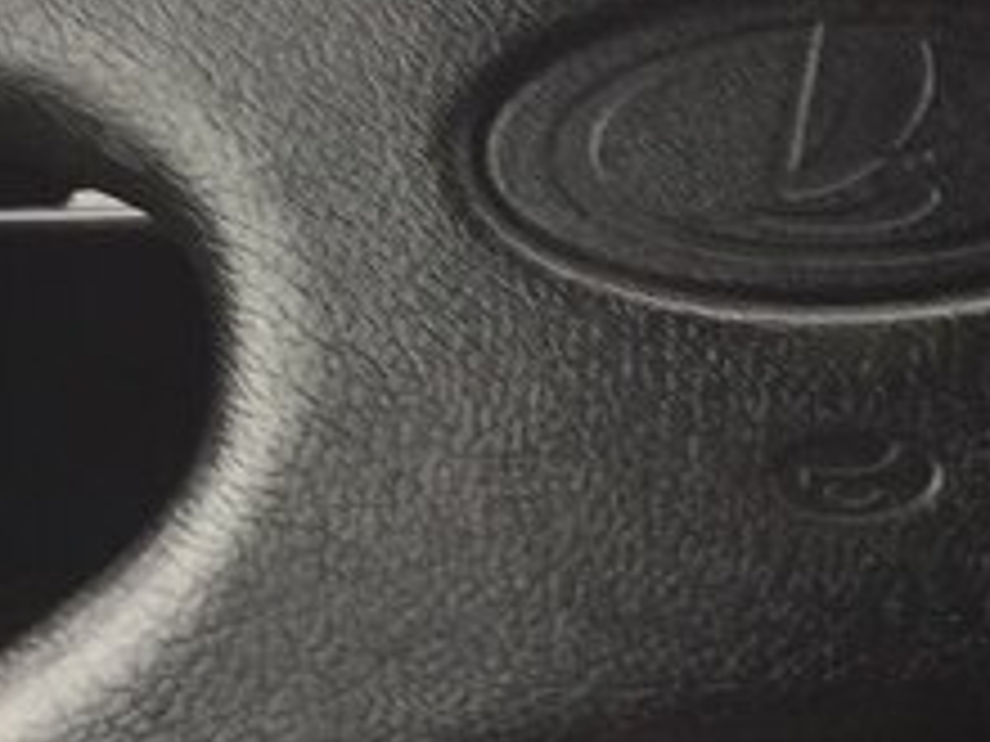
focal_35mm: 87
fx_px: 2488
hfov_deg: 21.0
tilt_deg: -19.6
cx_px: 1192
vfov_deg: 16.1
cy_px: -223
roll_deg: +0.4
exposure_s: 1/50
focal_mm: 4.15
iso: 40
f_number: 2.2
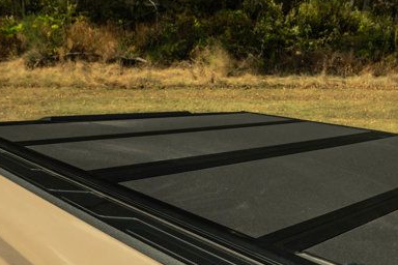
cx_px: 234
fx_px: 442
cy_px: 181
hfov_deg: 48.2
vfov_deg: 33.1
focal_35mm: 40
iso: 800
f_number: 10
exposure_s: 1/640
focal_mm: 24
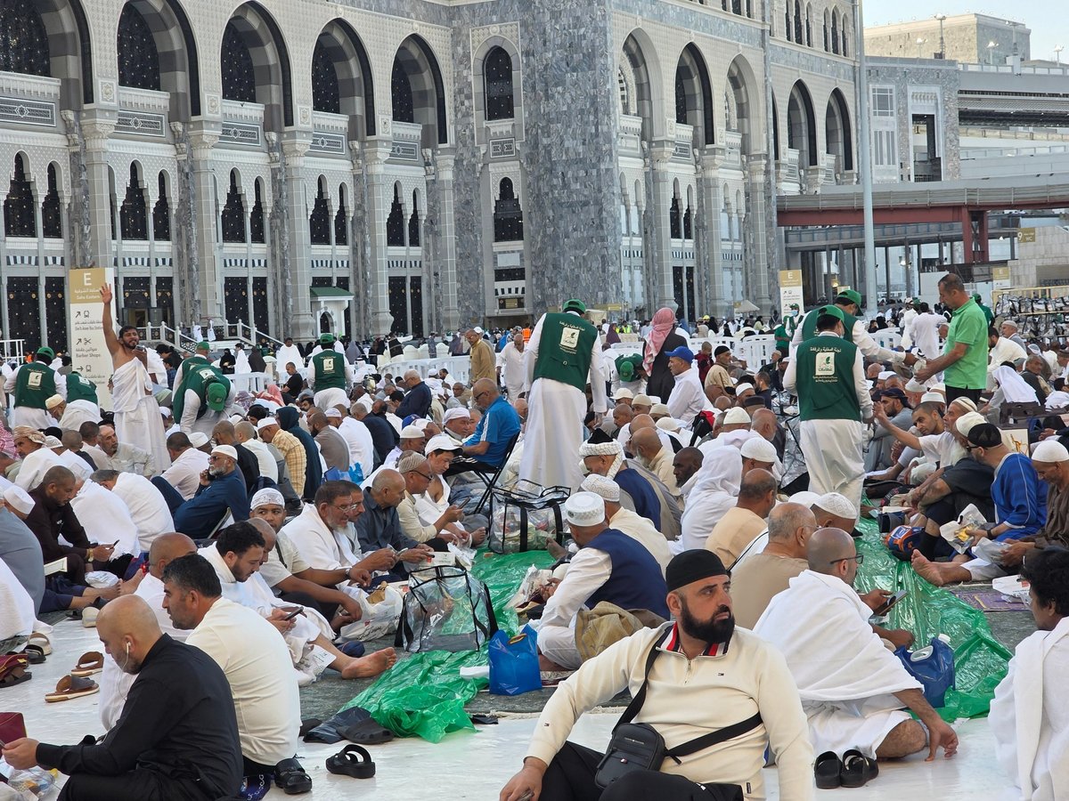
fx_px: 2131
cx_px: 534
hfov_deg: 28.2
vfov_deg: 21.3
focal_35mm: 69
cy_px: 400
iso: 50
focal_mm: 7.9
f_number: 2.4
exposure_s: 1/231
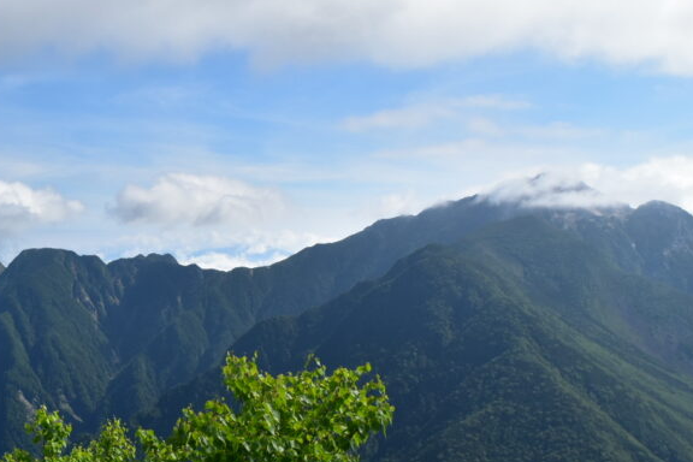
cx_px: 158
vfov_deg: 27.7
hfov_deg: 39.8
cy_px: 341
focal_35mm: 48
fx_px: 924
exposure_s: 1/500
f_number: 11
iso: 360
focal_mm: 18
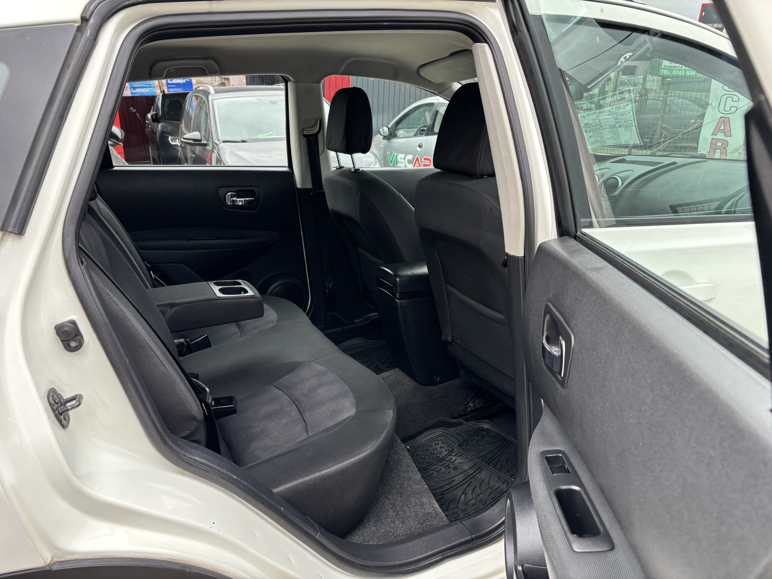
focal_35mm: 26
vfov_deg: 53.1
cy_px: 290
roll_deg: -3.5
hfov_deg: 67.3
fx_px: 580
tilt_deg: -21.1
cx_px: 386
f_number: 1.6
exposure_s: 1/172
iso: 50
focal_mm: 5.96
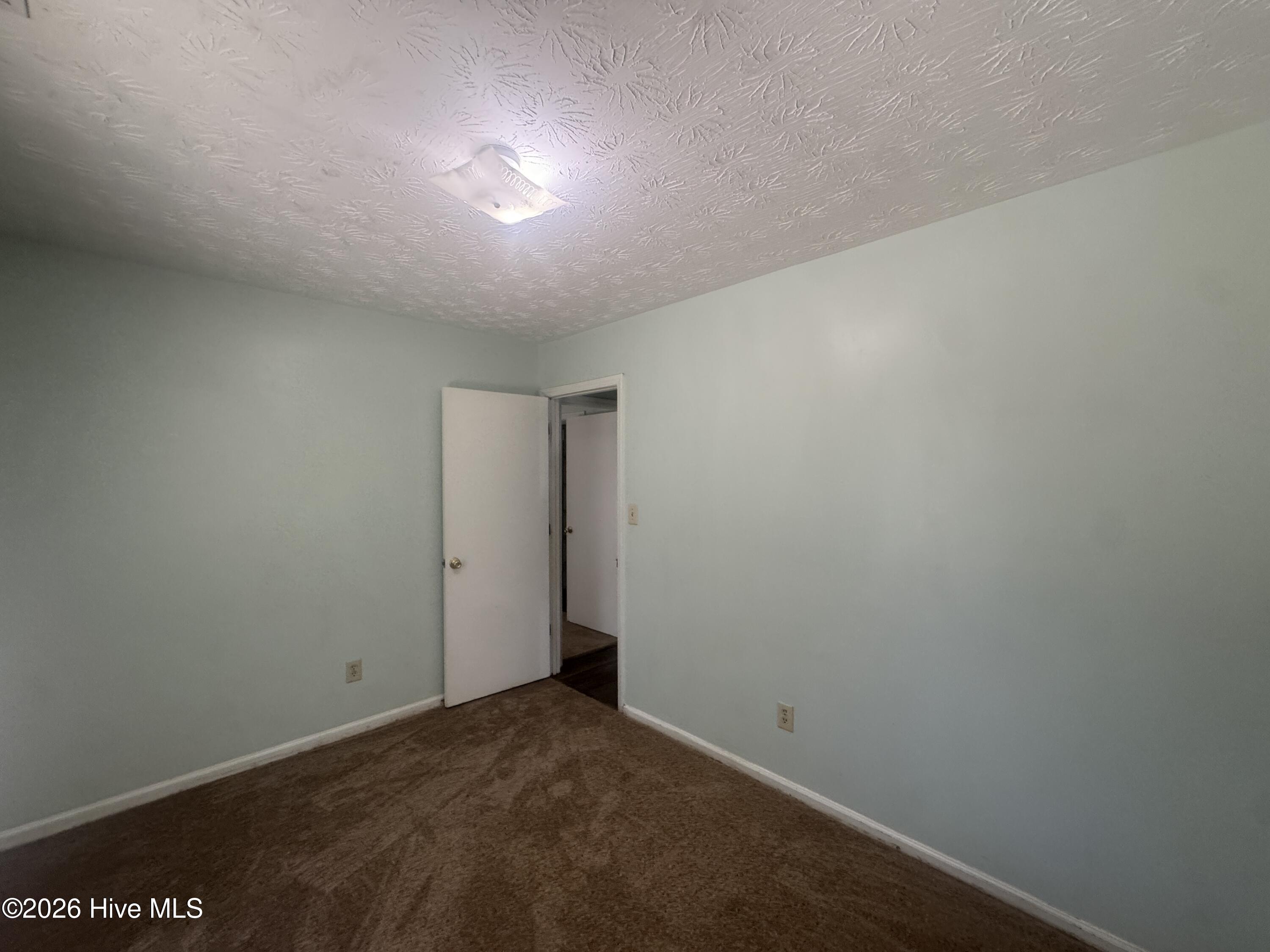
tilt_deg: +0.5
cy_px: 476
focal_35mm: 14
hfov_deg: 102.1
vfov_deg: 85.7
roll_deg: +1.6
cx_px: 635
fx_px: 514
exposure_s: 1/120
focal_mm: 2.22
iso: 250
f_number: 2.2
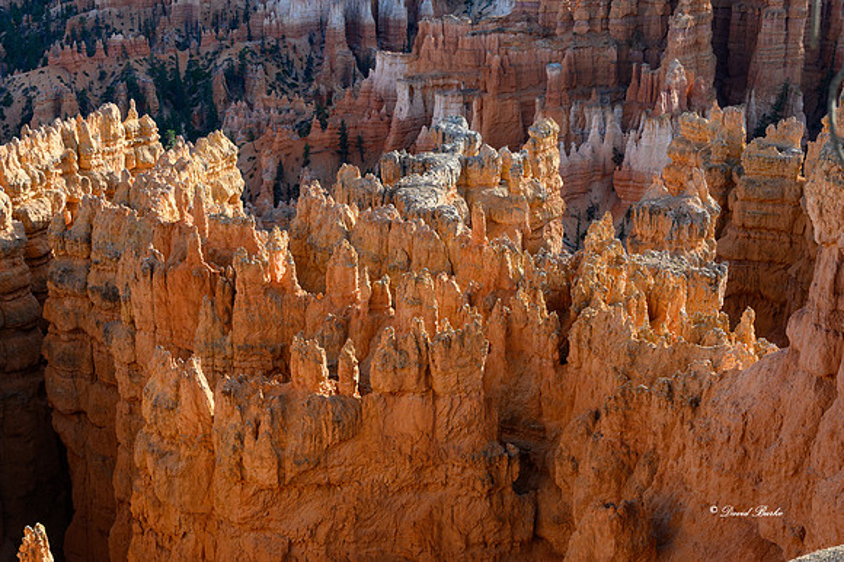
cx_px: 422
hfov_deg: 39.6
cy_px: 281
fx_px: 1172
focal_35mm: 50
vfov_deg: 27.0
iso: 100
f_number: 11
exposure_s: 1/50
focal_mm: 50
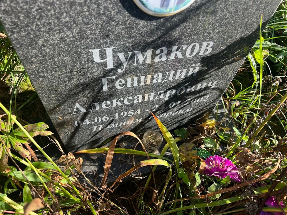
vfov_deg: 53.1
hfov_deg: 67.3
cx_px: 144
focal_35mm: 26
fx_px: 216
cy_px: 108
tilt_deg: -54.0
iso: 50
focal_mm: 5.7
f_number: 1.5
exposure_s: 1/588
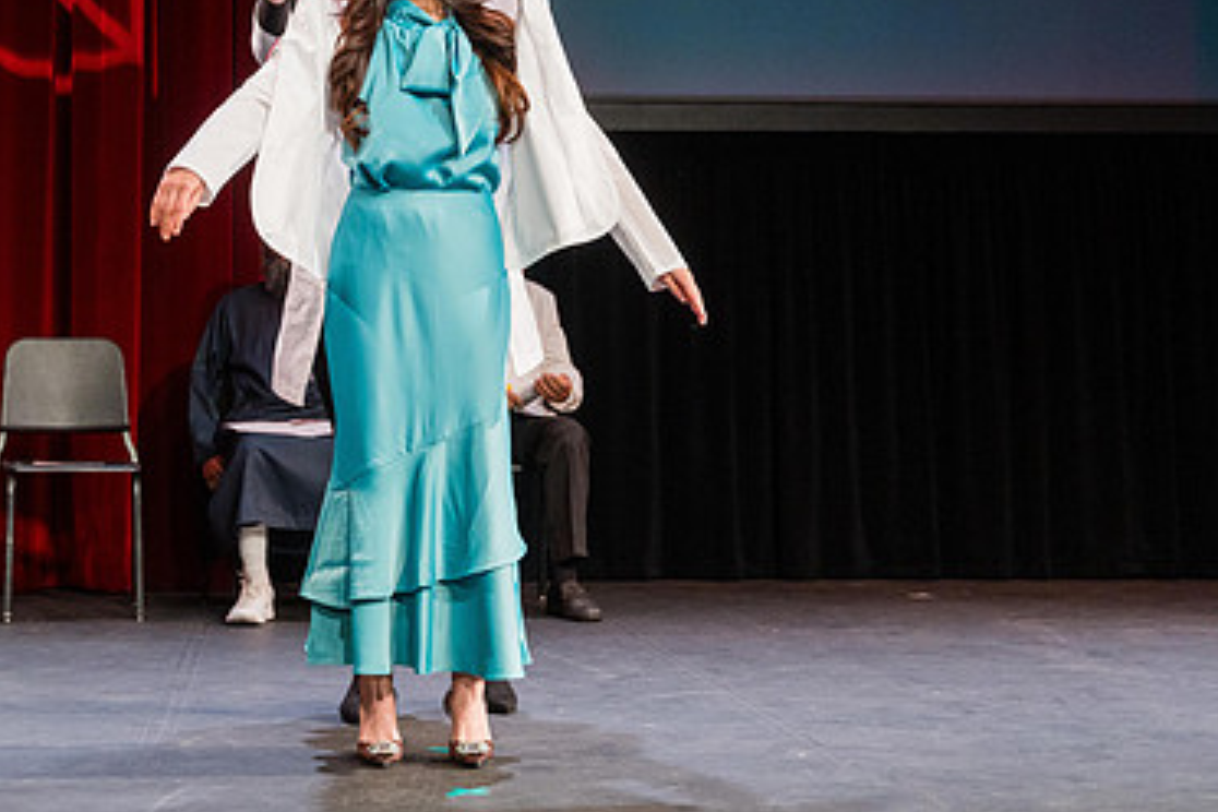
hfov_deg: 29.4
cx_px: 396
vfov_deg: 19.9
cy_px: 195
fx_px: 2300
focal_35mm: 68
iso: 1250
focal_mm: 43.6
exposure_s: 1/320
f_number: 3.5
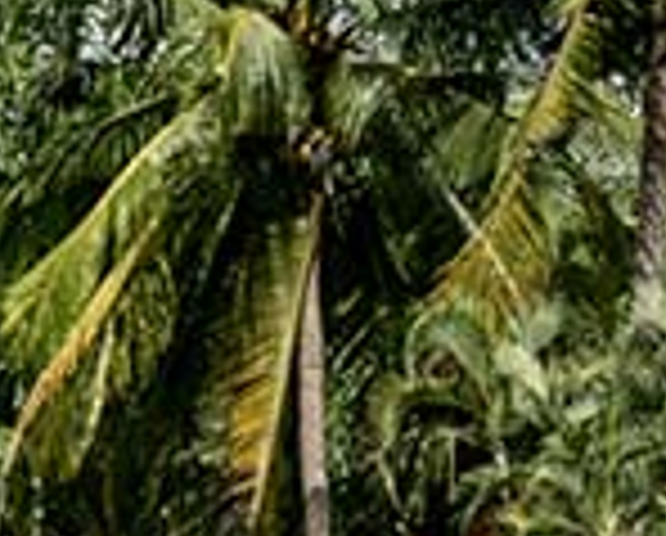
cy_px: 1126
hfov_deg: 4.2
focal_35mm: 443
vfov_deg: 3.5
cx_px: -1490
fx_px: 8749
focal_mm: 73
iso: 64
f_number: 10
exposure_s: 1/200
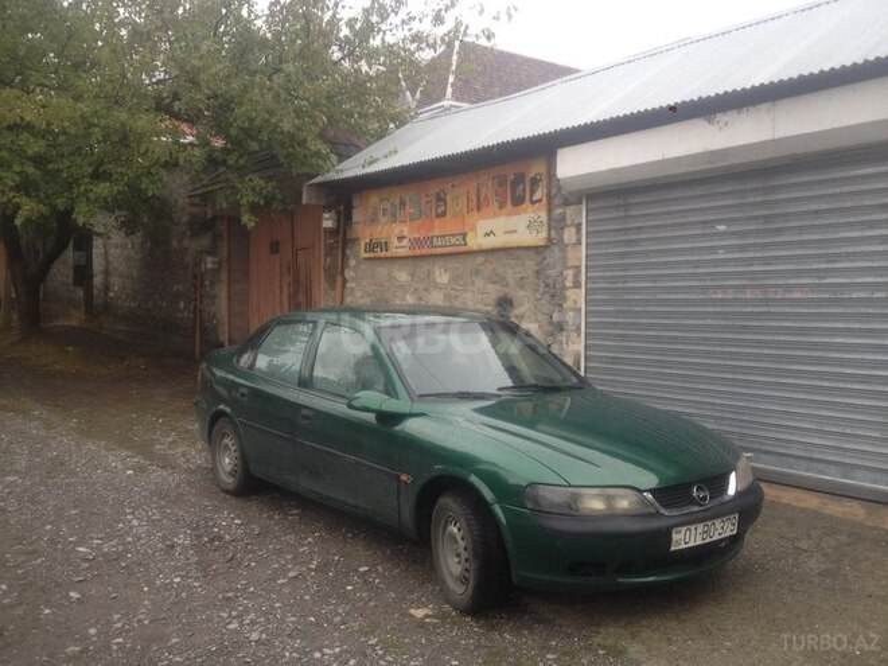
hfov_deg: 52.6
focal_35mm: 35
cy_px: 333
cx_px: 444
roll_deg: +1.4
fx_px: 898
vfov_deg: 40.7
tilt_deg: -3.9
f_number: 2.4
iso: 64
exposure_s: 1/120
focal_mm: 4.28
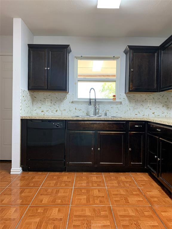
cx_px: 86
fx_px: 172
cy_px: 114
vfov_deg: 67.3
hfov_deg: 53.1
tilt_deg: -0.9
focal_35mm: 26
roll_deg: -1.2
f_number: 1.8
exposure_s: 1/60
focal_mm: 4.25
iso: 125
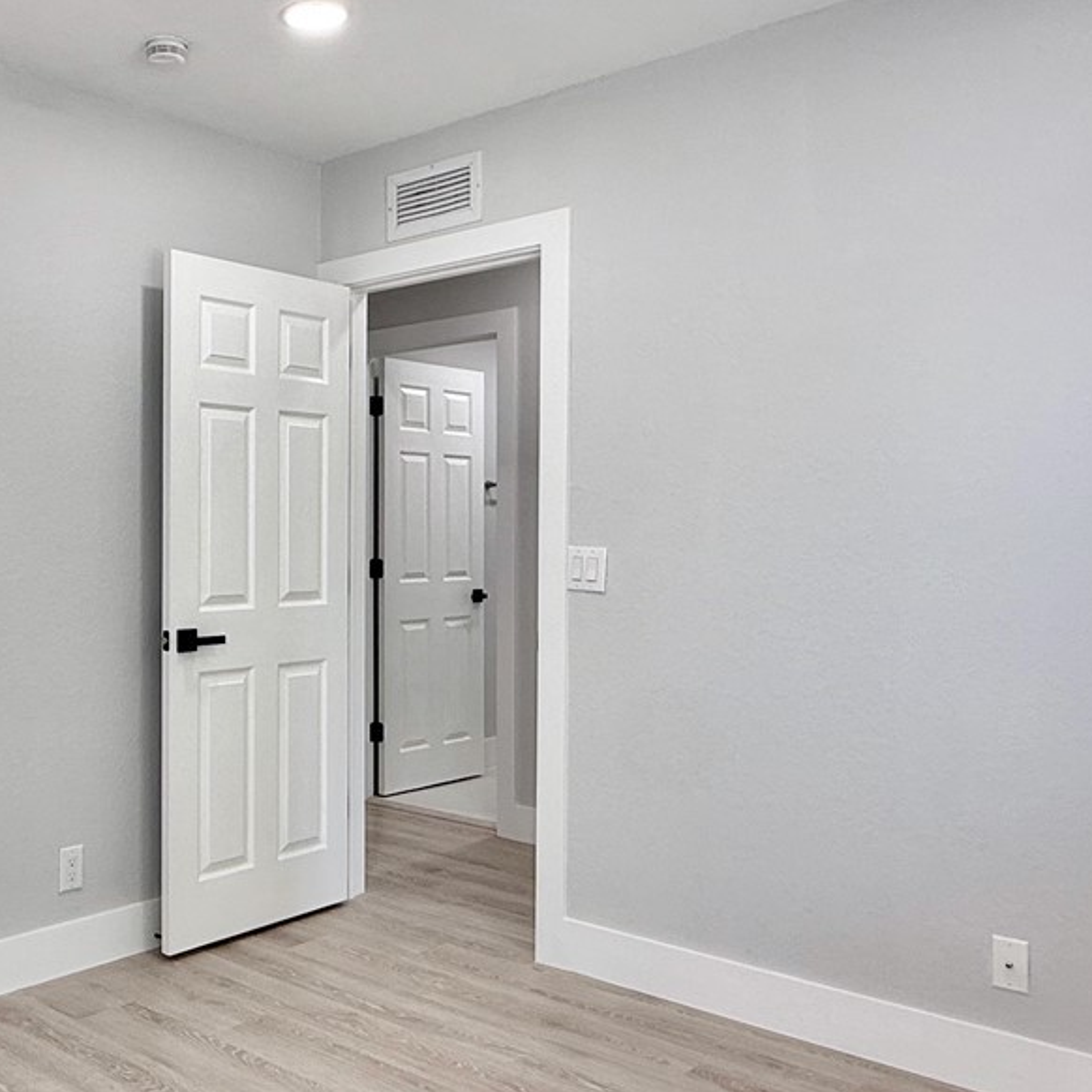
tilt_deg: -0.1
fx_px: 1213
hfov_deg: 46.8
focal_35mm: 34
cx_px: 278
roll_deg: -0.1
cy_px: 540
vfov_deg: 48.4
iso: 50
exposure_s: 1/99
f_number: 2.2
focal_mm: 2.22
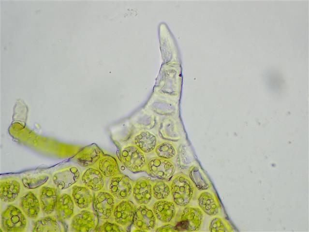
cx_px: 154
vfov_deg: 25.7
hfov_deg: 33.8
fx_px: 509
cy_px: 116
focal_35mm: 57
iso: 100
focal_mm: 10.29
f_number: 3.5
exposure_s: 1/125
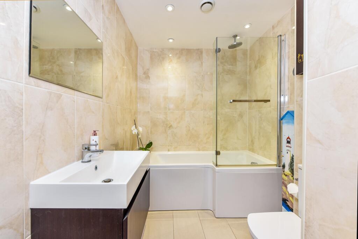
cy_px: 120
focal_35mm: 14
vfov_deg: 81.3
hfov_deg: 104.2
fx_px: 139
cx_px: 179
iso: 400
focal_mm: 14
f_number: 7.1
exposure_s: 1/40
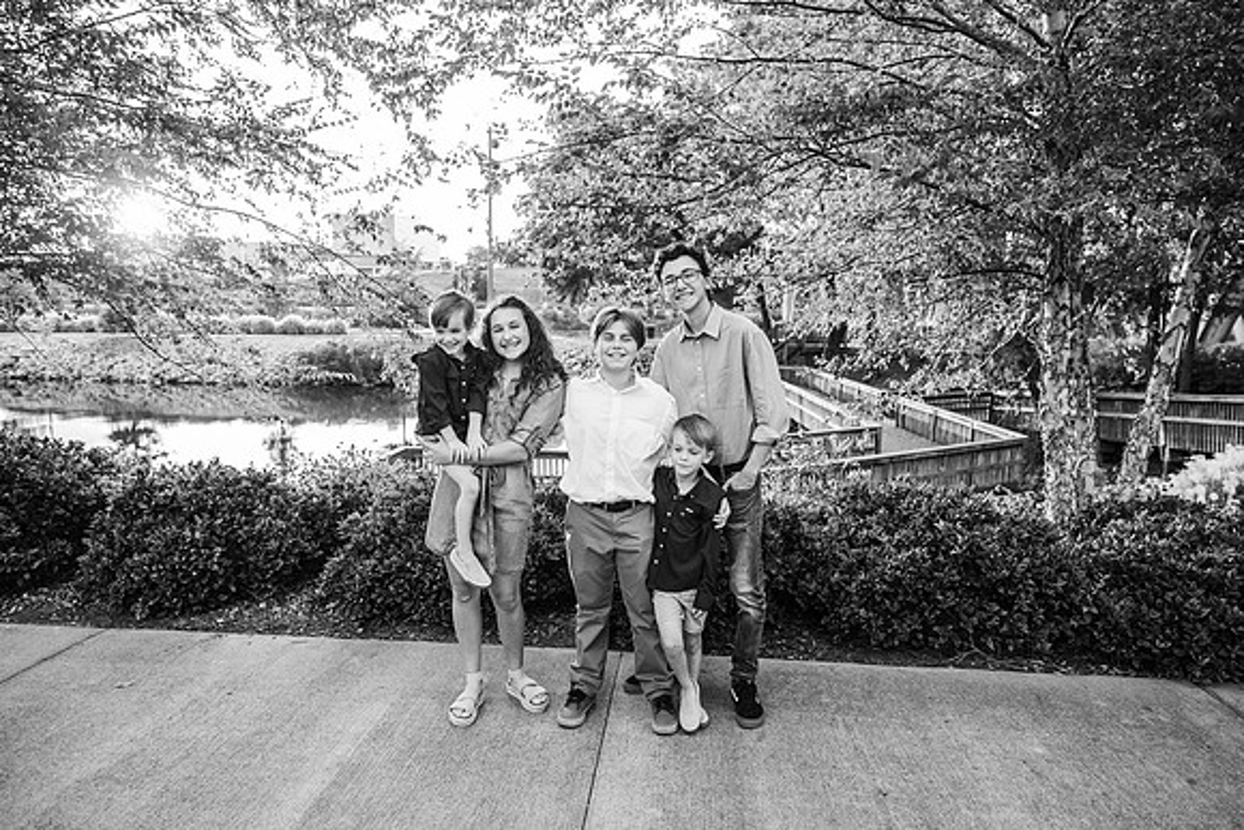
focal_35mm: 24
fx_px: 829
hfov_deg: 73.7
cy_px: 415
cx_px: 622
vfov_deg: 53.2
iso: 320
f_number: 3.2
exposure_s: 1/200
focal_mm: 24
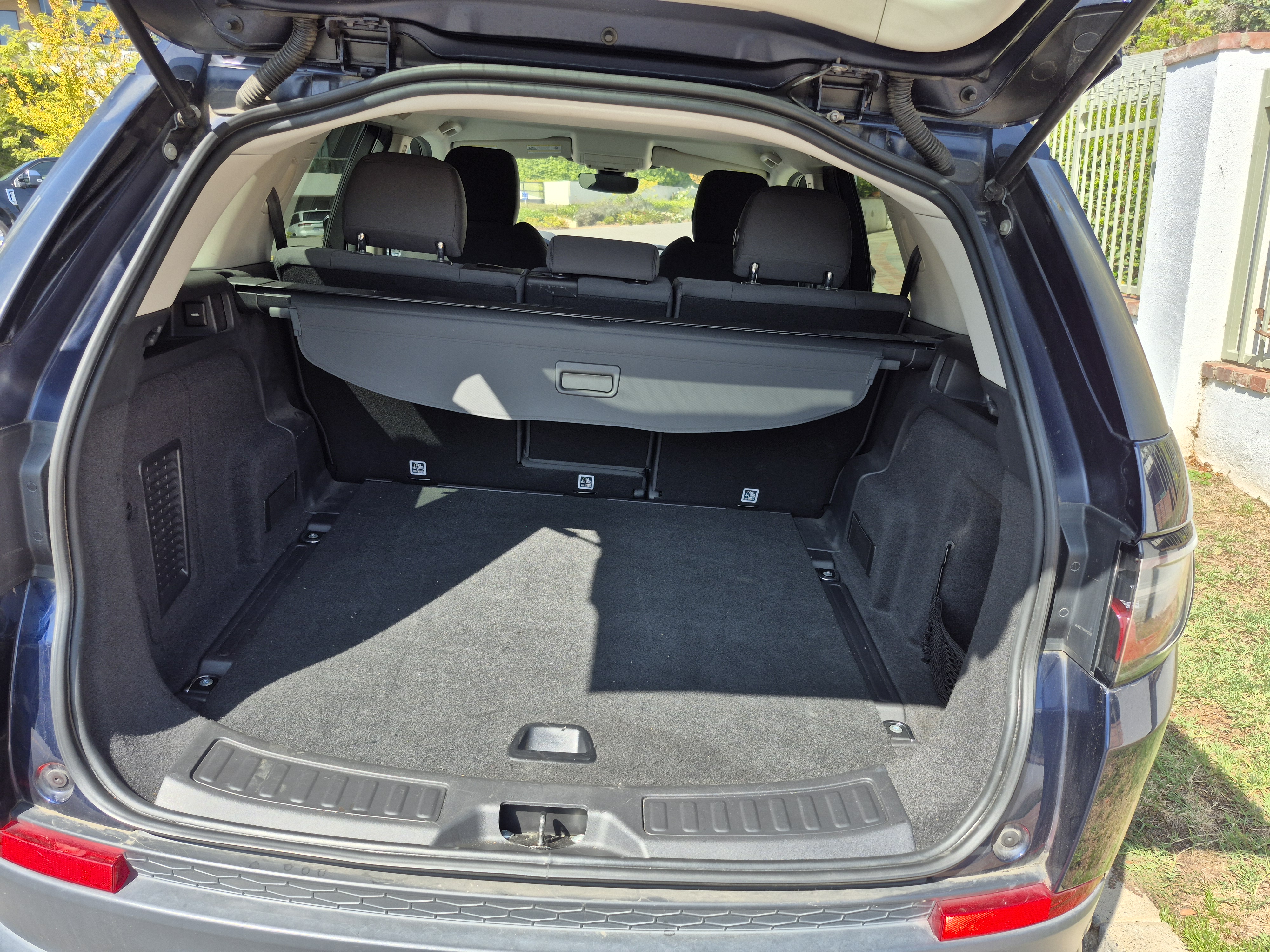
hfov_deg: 73.9
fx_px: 844
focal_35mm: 23
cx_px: 635
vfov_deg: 58.9
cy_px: 476
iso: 25
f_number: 1.8
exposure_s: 1/636
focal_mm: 5.4
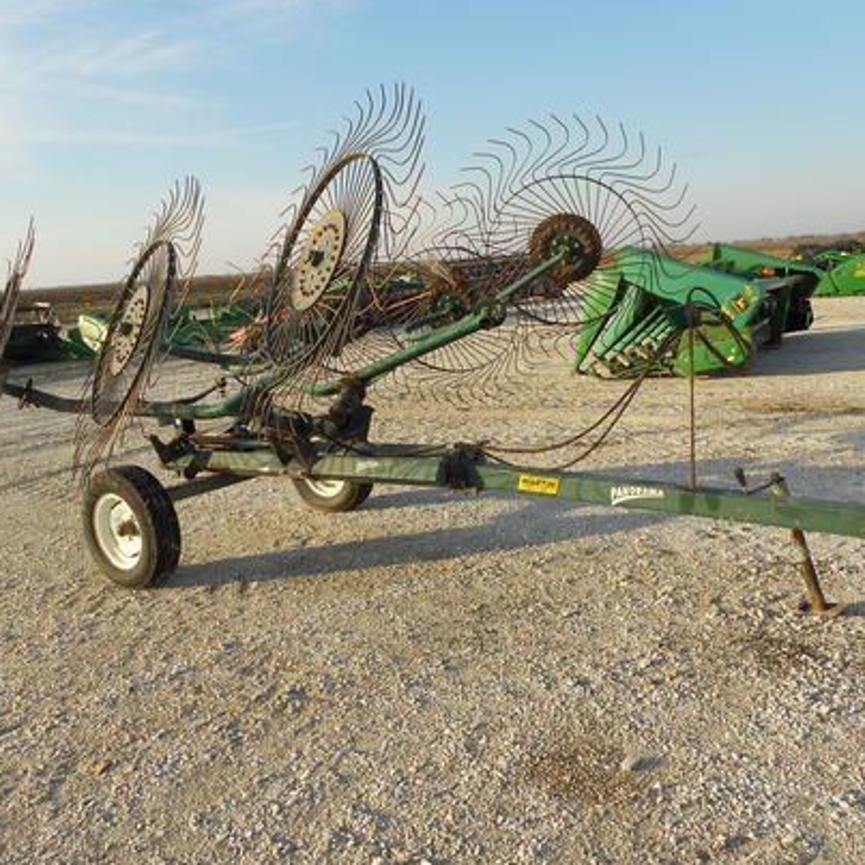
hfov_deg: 52.5
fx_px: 876
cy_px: 436
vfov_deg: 52.5
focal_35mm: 31
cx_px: 453
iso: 80
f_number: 3.2
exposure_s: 1/500
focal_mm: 4.6
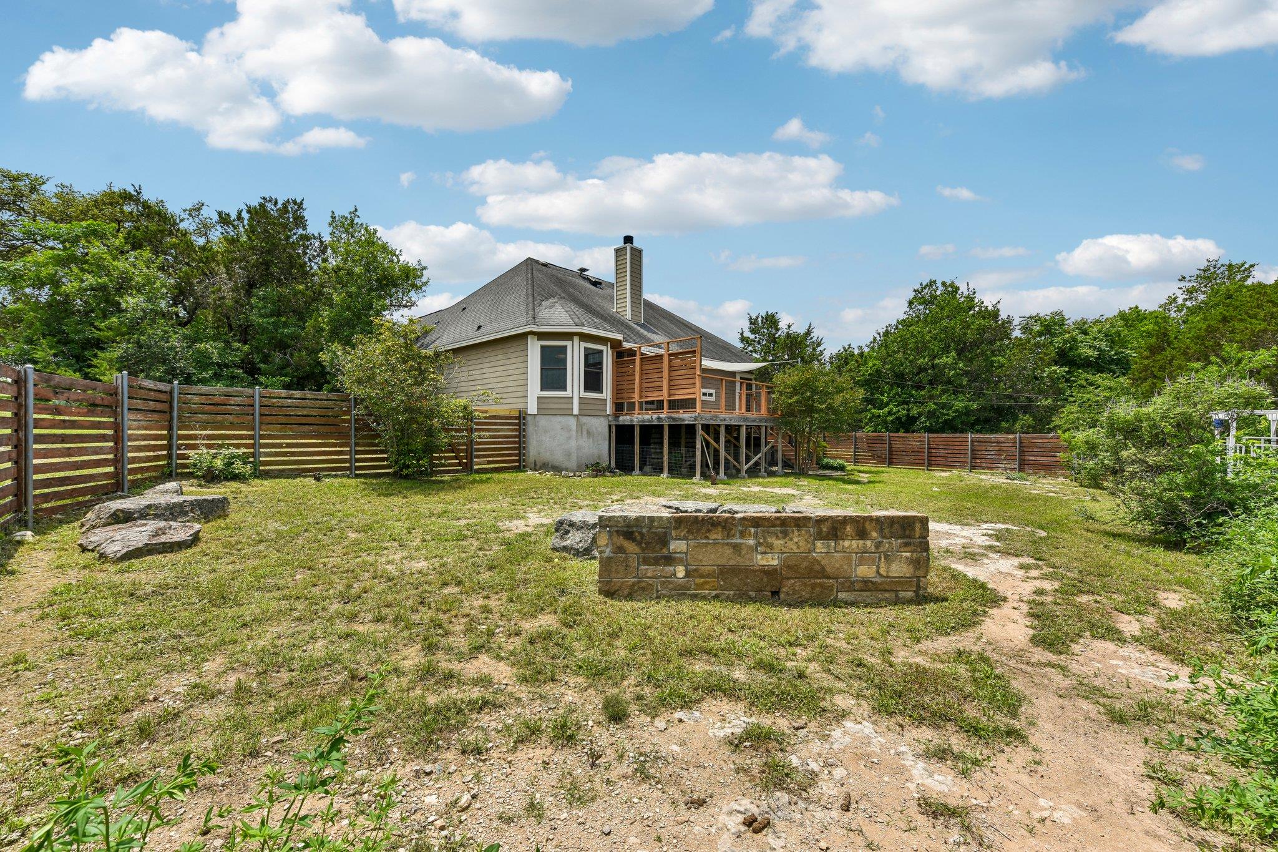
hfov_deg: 104.3
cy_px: 426
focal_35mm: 14
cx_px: 639
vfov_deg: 81.2
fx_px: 497
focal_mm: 14
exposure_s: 1/500
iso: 100
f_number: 8
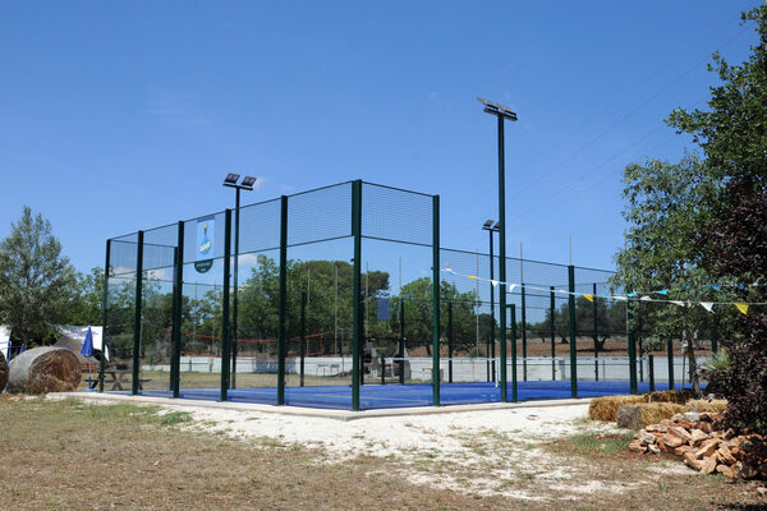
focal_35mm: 38
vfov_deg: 35.5
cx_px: 384
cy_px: 256
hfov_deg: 51.3
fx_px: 799
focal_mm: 25
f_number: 13
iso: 400
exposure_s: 1/640
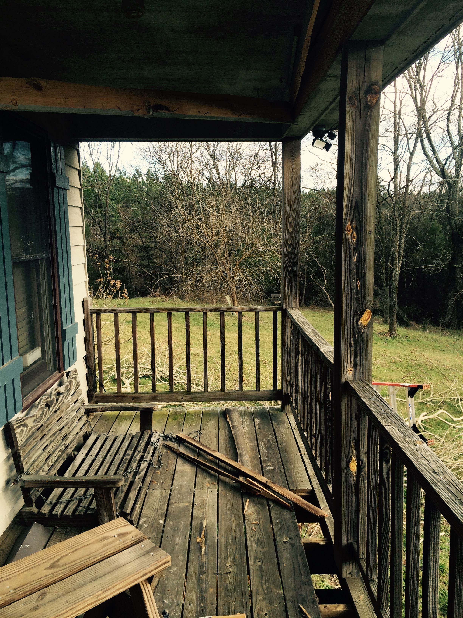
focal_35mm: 29
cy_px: 309
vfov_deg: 61.7
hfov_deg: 48.2
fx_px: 517
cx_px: 232
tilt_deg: -10.0
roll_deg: +1.7
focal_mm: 4.15
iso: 32
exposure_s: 1/321
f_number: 2.2
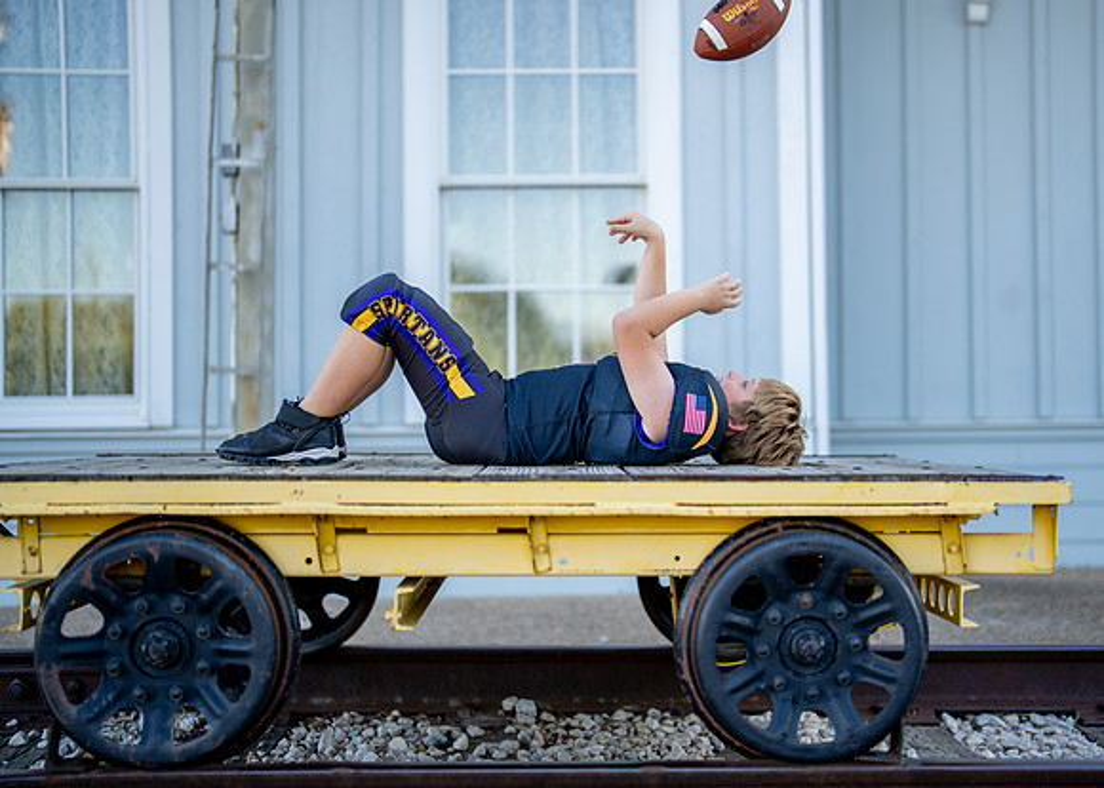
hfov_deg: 36.1
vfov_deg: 26.2
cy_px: 401
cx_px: 607
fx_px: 1694
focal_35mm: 54
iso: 100
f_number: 1.2
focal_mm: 50
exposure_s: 1/1600
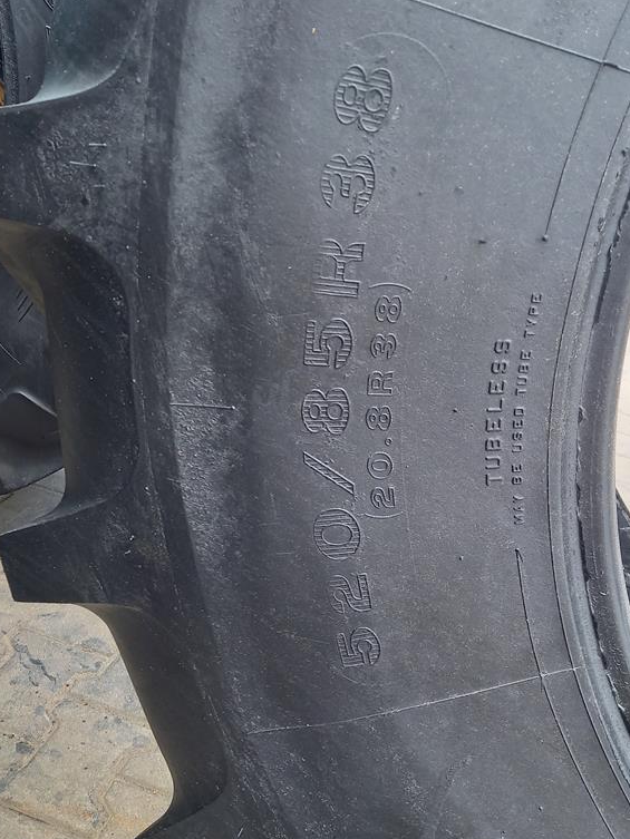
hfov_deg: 41.8
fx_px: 825
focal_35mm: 34
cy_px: 439
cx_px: 312
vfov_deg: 53.9
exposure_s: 1/100
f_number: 1.8
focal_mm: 4.65
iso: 80
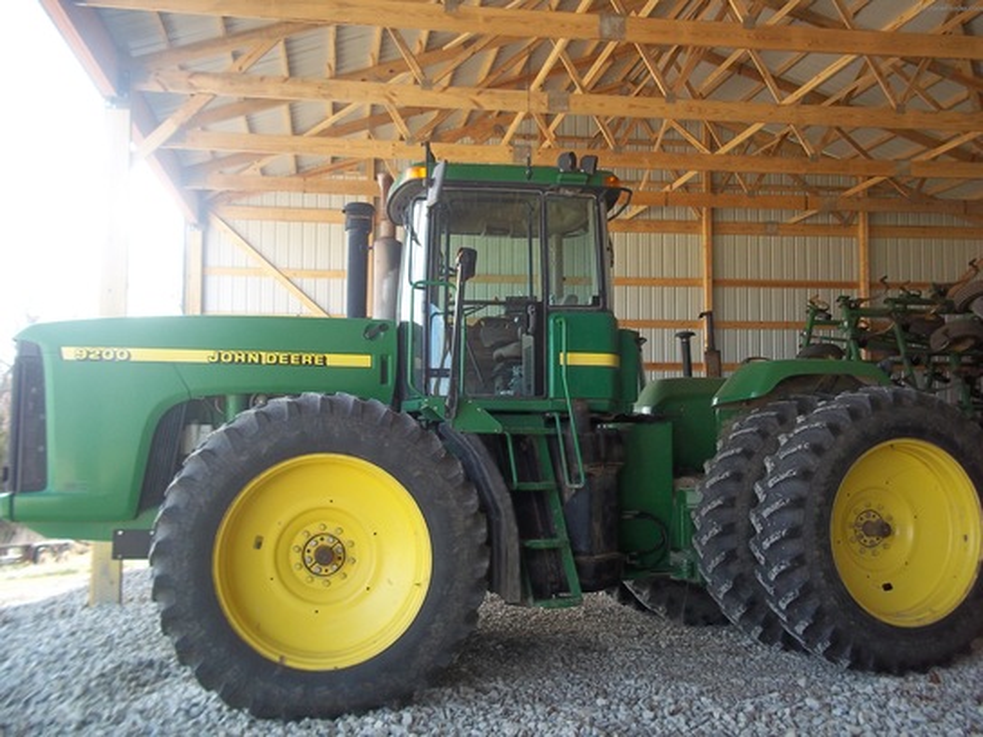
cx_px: 492
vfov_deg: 39.7
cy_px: 368
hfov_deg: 51.4
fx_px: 1022
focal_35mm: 36
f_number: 3.1
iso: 80
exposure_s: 1/100
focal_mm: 6.5
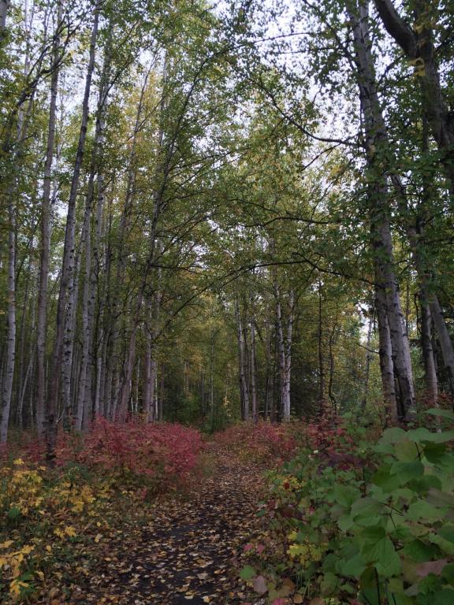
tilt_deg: +12.0
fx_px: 507
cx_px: 227
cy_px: 302
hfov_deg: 48.2
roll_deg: +2.1
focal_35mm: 29
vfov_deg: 61.7
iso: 32
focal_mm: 4.15
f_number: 2.2
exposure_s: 1/120
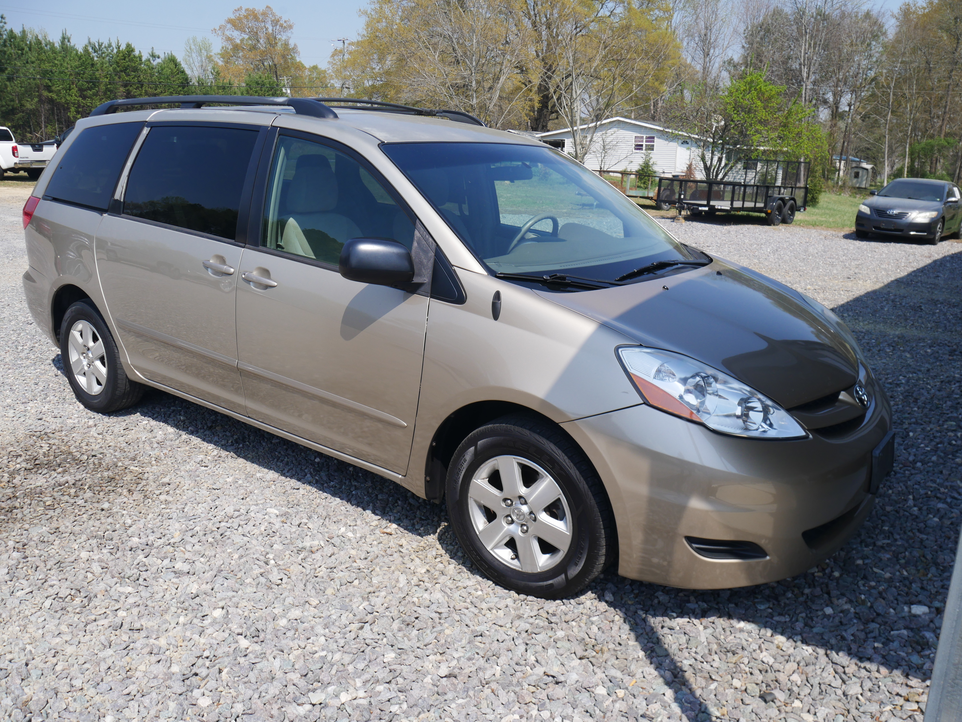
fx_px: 834
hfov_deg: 59.9
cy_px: 361
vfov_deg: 46.8
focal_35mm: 30
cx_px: 481
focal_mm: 15
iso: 200
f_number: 8
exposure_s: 1/400
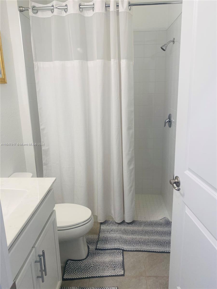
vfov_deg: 67.3
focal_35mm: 26
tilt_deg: -12.2
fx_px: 217
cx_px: 108
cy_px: 144
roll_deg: +1.4
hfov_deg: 53.1
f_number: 1.8
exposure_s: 1/120
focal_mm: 4.25
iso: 100
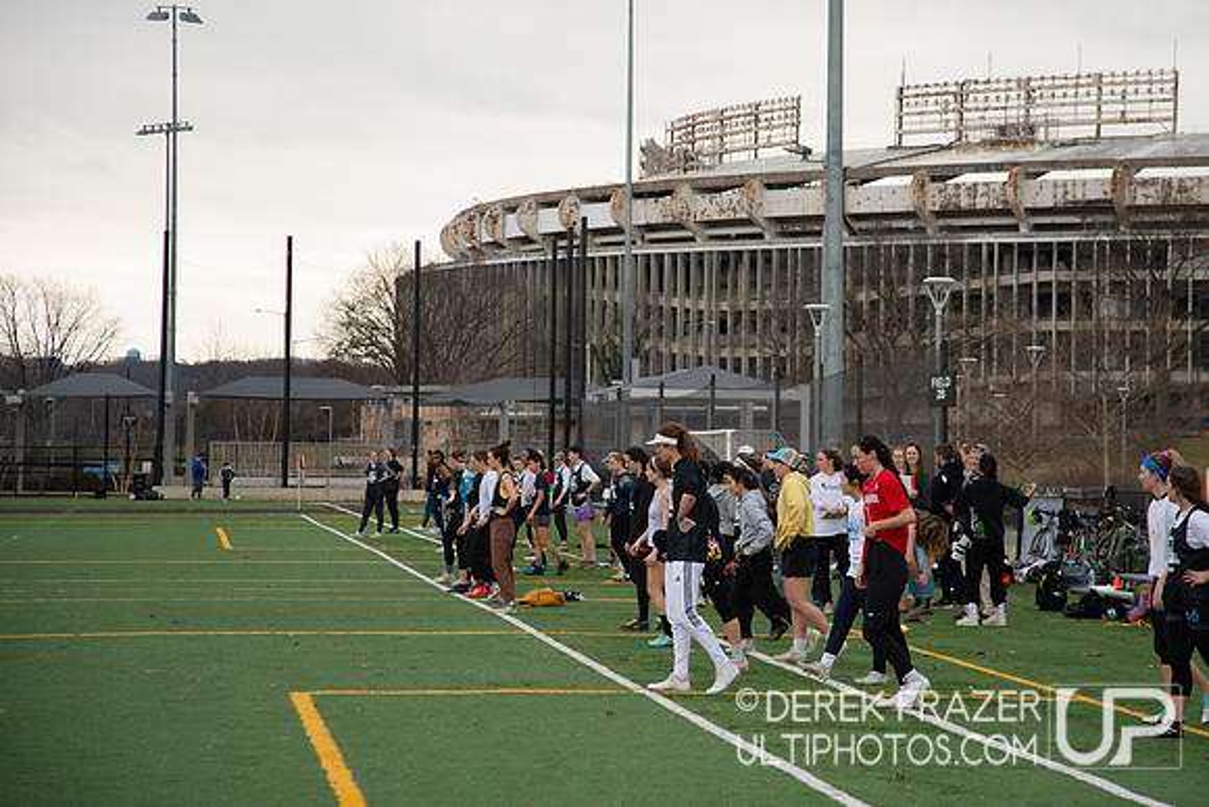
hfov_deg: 19.8
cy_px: 332
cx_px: 698
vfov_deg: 13.3
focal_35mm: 103
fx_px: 3462
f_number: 4.5
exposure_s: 1/1250
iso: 1600
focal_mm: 85
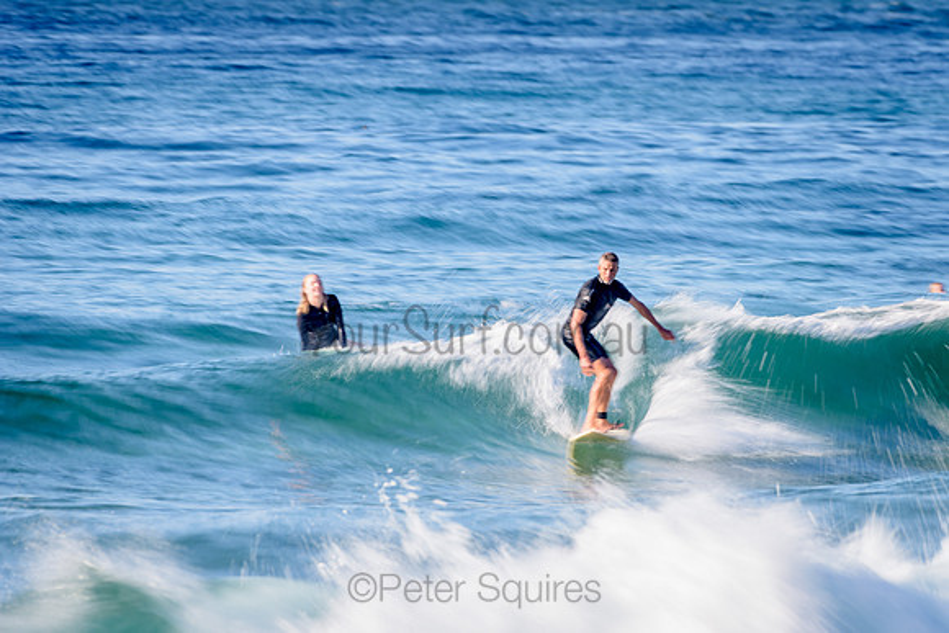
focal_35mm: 613
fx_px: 16161
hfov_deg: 3.4
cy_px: 335
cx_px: 582
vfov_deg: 2.2
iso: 31
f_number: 10
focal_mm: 500
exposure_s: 1/13
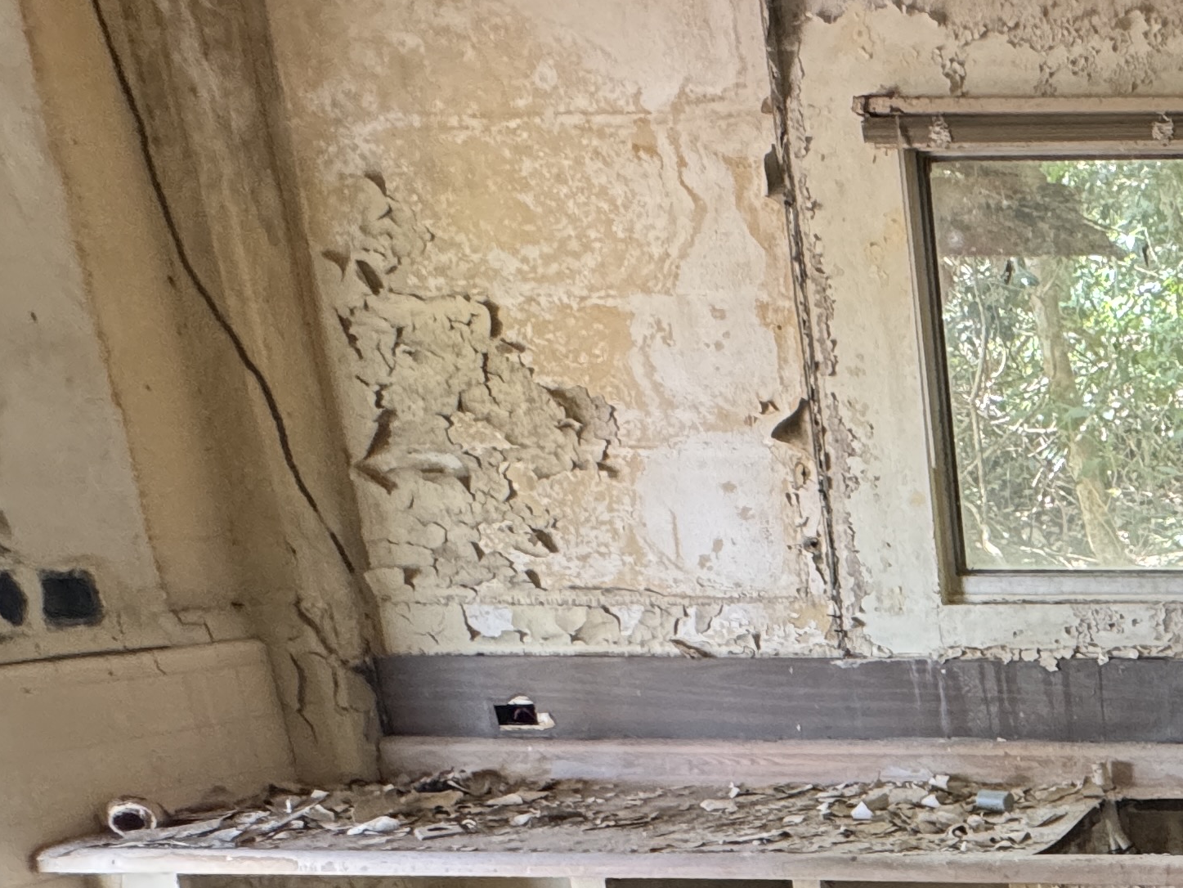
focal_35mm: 39
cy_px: 873
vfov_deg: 33.9
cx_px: 1475
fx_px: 1333
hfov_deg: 35.5
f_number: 2.2
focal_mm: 2.22
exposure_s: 1/60
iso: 400
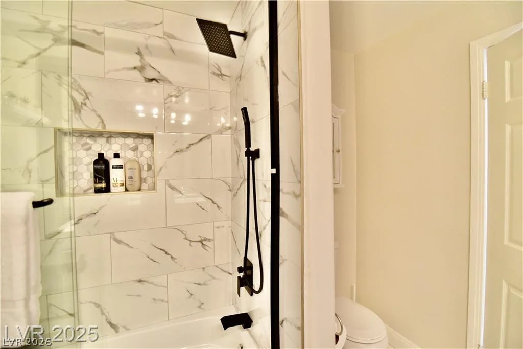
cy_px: 174
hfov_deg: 100.4
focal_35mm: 15
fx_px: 218
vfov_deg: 77.3
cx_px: 262
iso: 2000
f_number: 2.8
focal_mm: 15
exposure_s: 1/60
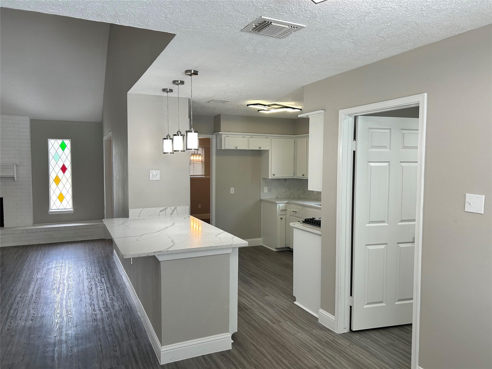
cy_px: 184
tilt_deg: -4.7
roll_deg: +0.3
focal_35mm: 26
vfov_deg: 53.1
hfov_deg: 67.3
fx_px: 370
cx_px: 246
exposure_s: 1/120
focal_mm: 5.7
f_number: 1.5
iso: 64
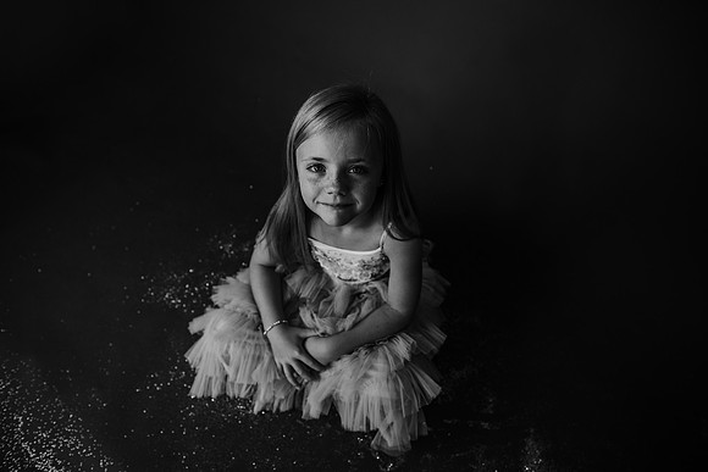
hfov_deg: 73.7
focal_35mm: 24
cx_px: 354
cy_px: 236
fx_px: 472
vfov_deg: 53.2
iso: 100
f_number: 2.8
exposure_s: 1/160
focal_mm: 24
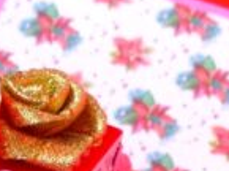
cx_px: 46
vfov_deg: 7.3
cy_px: 334
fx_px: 1287
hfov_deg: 10.1
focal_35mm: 195
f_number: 2.8
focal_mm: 8.4
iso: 200
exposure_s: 1/60
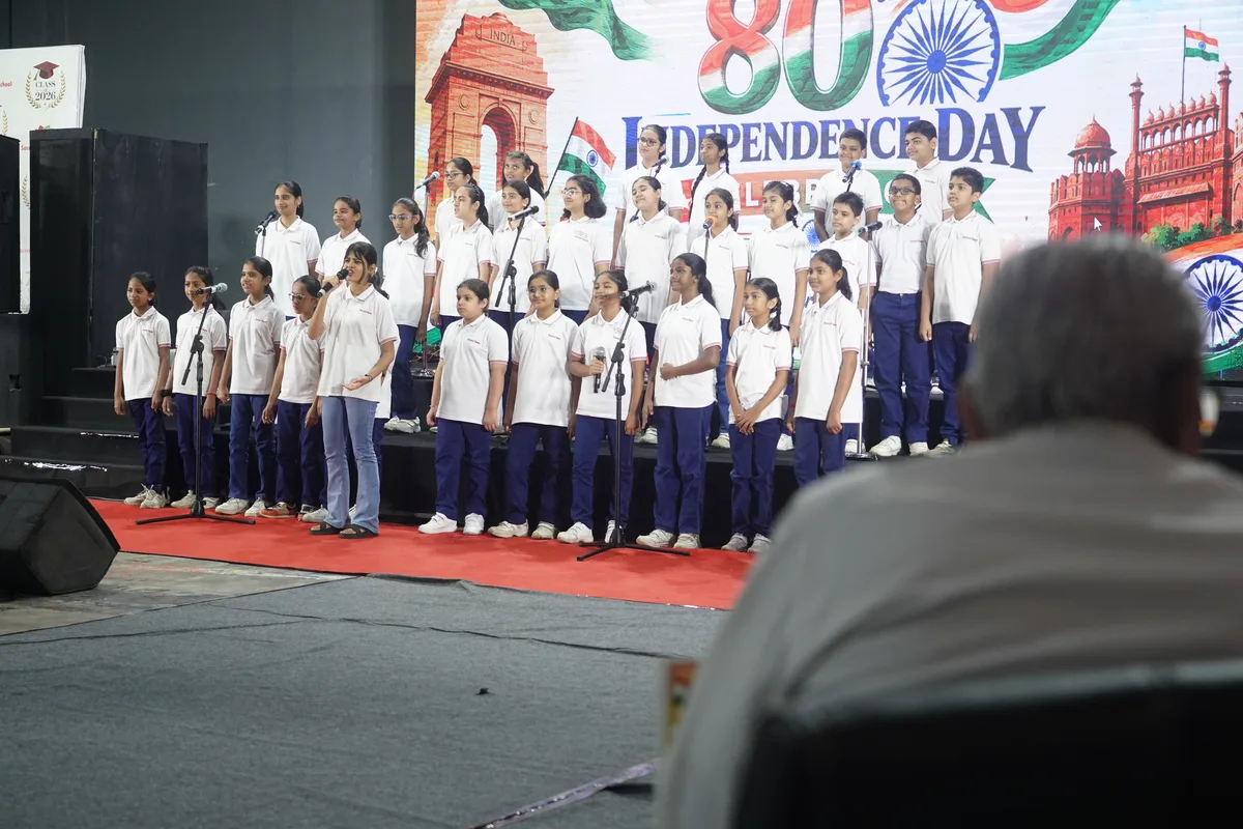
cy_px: 414
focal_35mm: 55
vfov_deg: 24.6
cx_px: 622
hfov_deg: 36.2
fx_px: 1899
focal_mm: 55
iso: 3200
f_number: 4
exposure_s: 1/200
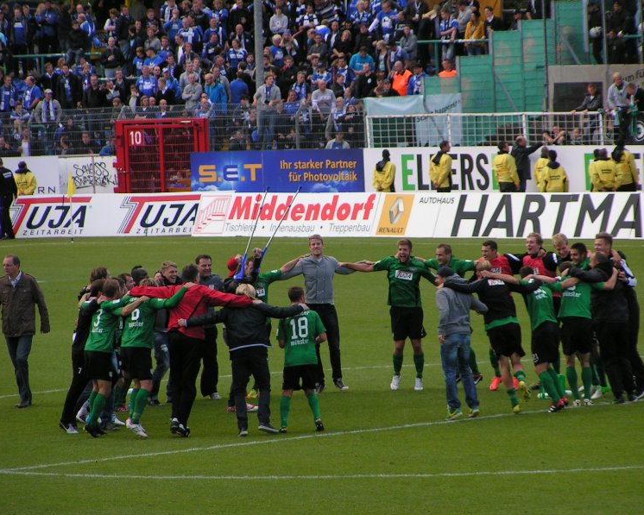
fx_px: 5928
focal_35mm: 311
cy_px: 258
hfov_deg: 6.2
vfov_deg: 5.0
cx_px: 335
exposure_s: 1/400
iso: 64
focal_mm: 45.4
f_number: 3.5
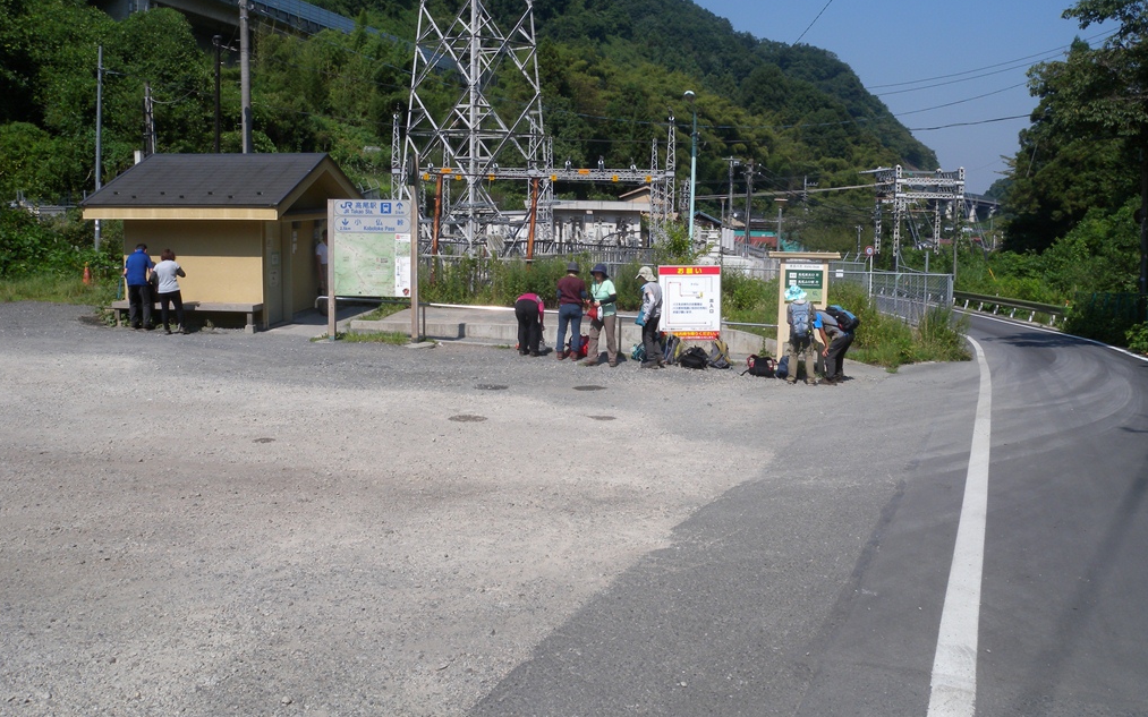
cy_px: 309
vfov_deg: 41.7
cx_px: 570
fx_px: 939
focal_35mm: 30
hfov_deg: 62.9
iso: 64
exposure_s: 1/231
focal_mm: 6
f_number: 7.2
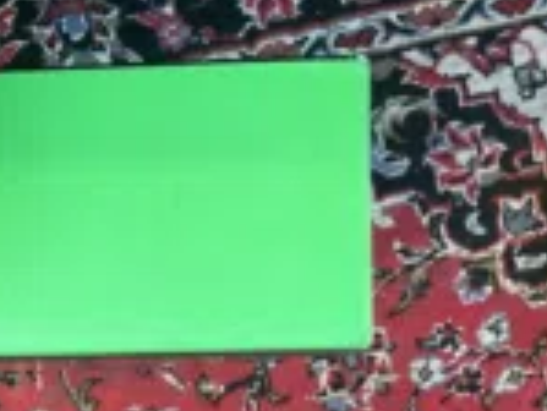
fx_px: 1234
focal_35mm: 78
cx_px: -99
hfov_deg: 23.1
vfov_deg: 18.5
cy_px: 393
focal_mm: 3
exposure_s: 1/33
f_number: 1.8
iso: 200
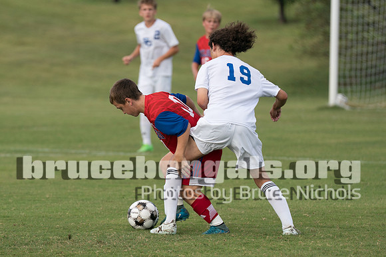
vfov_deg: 4.0
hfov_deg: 6.0
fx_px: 3687
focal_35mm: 344
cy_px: 128
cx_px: 146
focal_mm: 200
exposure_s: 1/1250
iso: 160
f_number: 2.8
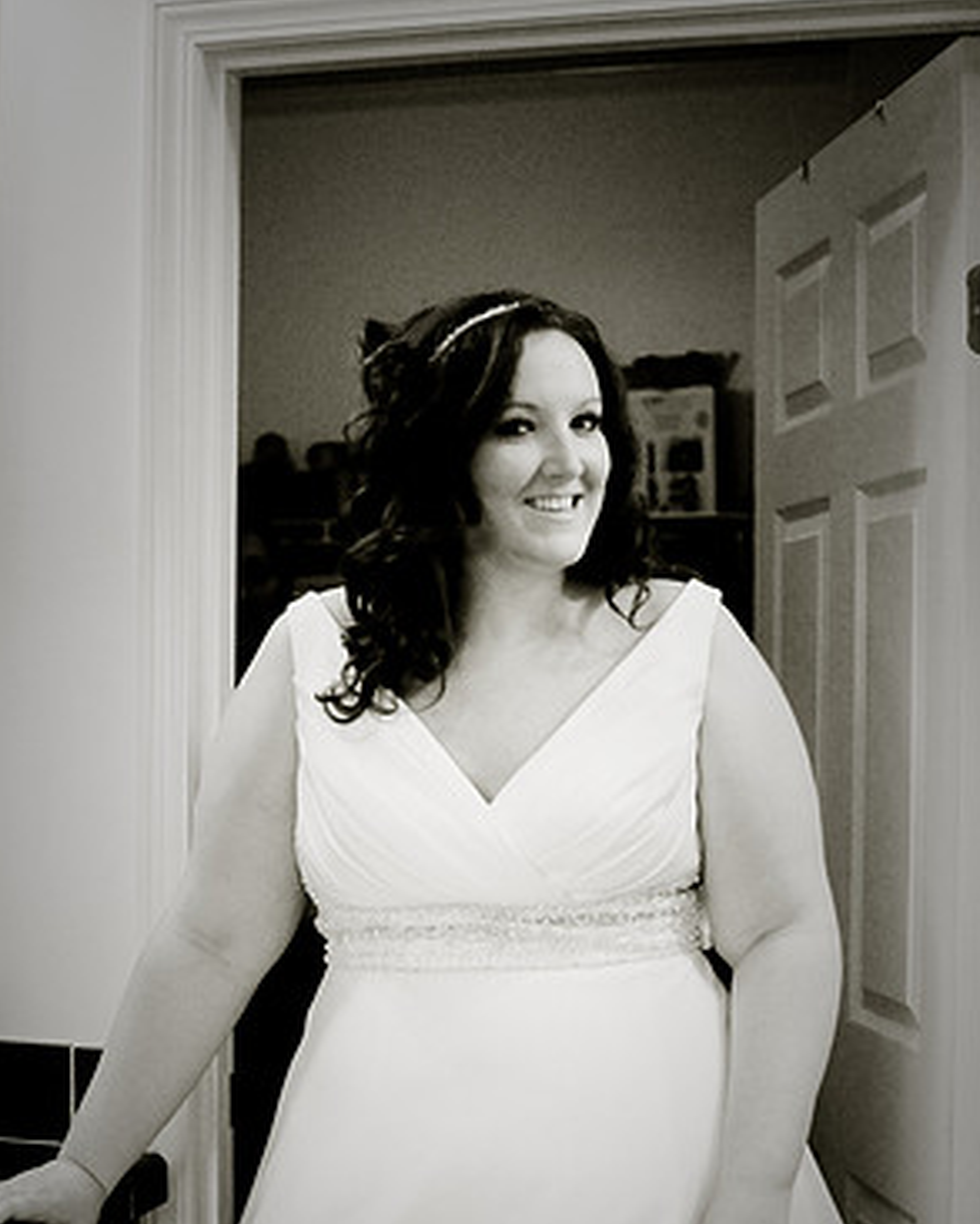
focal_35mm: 61
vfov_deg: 31.1
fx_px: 2195
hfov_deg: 25.2
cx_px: 490
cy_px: 746
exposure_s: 1/640
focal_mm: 35
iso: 1000
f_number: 1.8
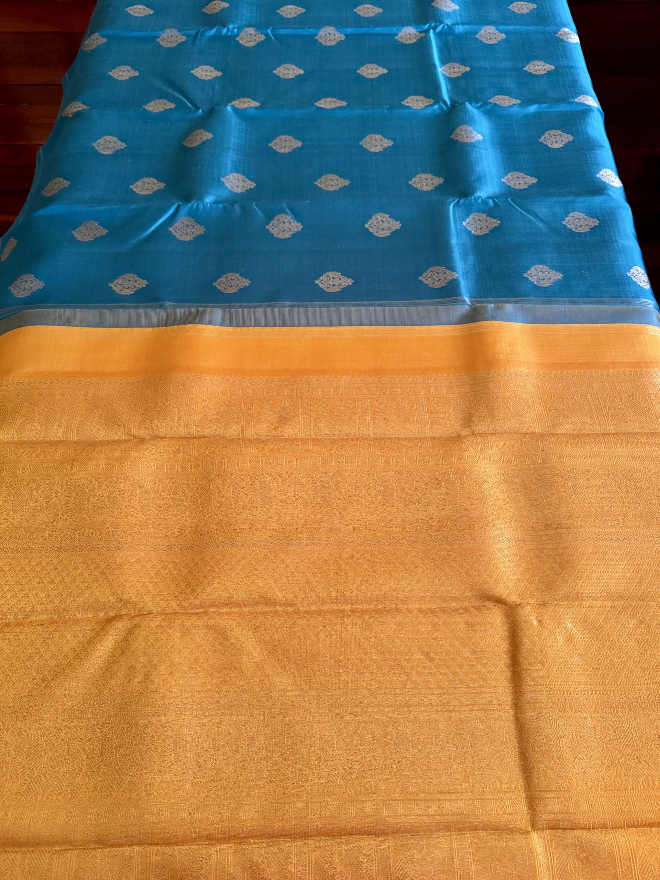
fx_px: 610
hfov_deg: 56.8
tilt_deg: -62.9
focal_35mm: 24
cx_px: 330
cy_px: 440
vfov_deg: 71.6
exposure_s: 1/60
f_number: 1.78
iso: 400
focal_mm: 6.76
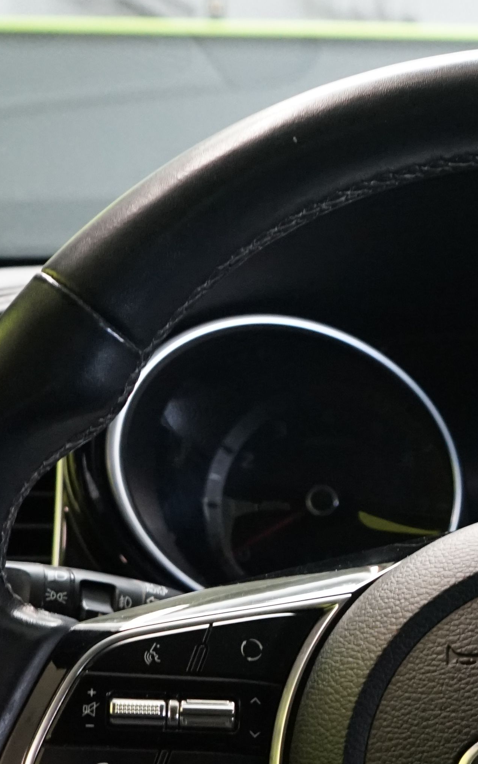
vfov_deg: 23.1
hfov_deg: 14.2
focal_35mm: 87
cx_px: 672
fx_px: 1813
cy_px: 708
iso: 3200
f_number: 6.3
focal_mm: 29
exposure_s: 1/30
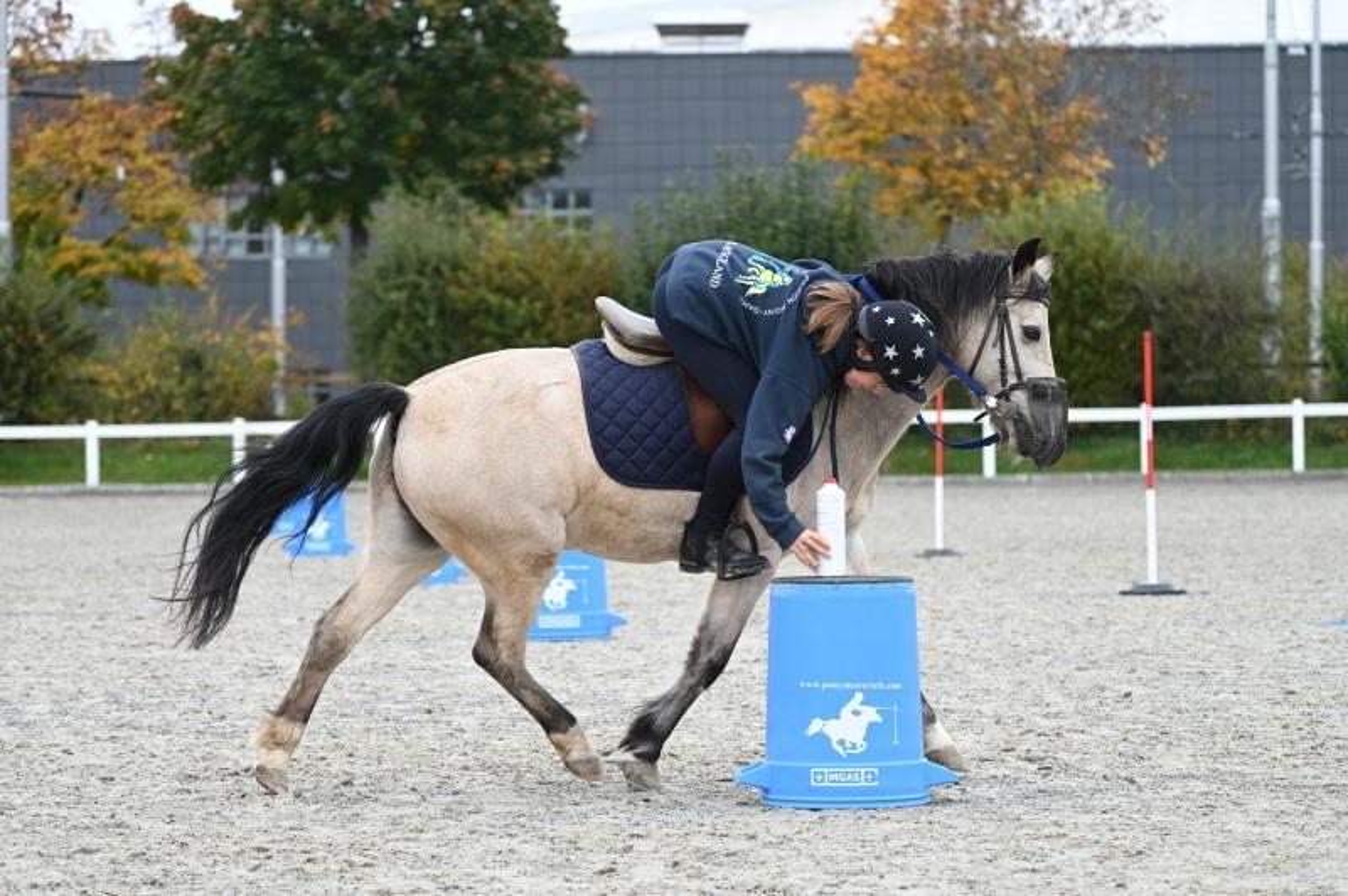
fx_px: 4490
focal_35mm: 120
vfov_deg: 11.4
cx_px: 674
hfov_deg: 17.1
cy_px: 448
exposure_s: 1/800
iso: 1100
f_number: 4.5
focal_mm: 120
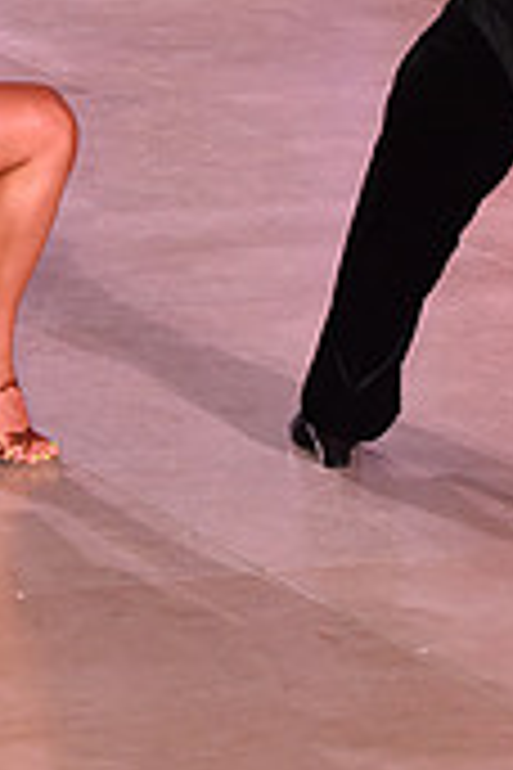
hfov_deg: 5.8
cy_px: -180
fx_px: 5087
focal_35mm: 238
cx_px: 74
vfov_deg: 8.5
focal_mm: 70
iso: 2500
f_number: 7.1
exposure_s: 1/320
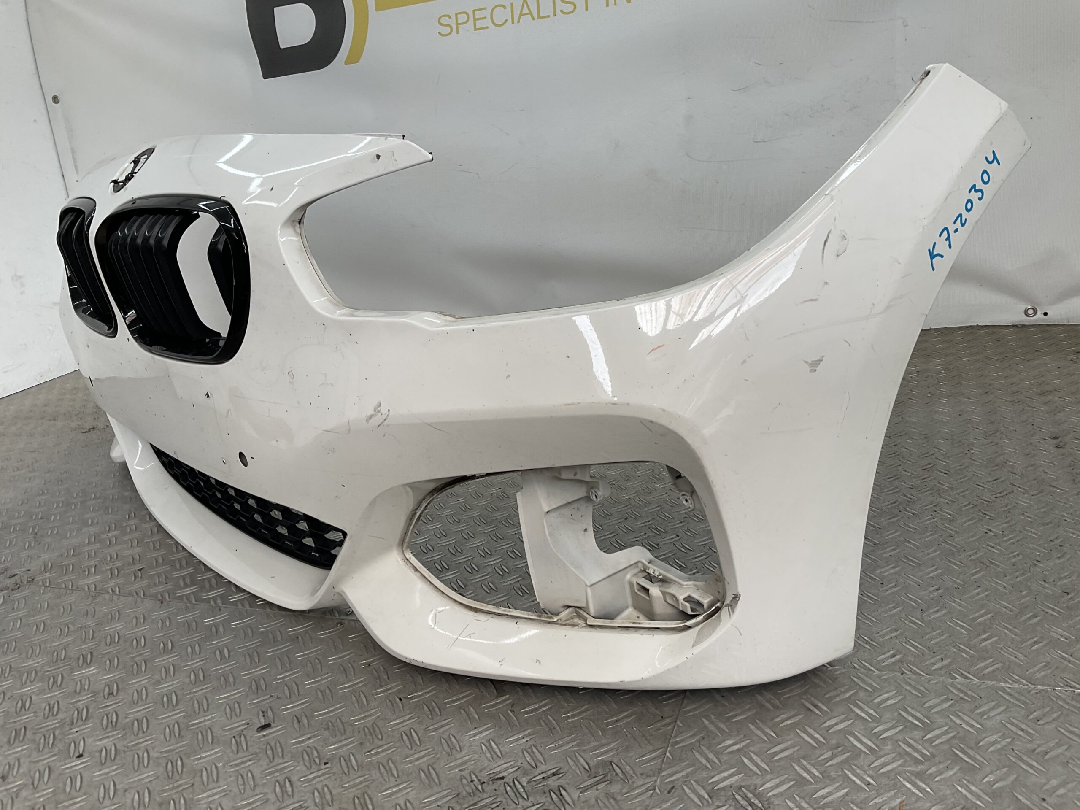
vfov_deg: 48.2
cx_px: 540
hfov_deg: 61.7
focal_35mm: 29
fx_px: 905
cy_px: 405
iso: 16
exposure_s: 1/260
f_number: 1.8
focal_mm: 3
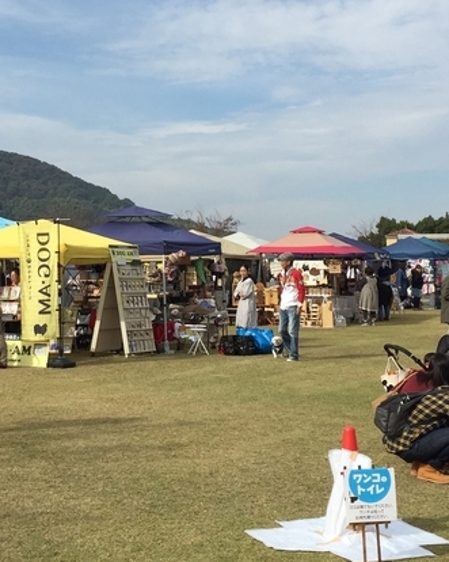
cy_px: 183
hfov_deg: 21.7
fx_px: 1163
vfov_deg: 27.0
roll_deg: -1.0
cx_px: 118
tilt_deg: +5.2
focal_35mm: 70
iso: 32
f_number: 2.2
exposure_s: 1/2639
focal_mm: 4.15
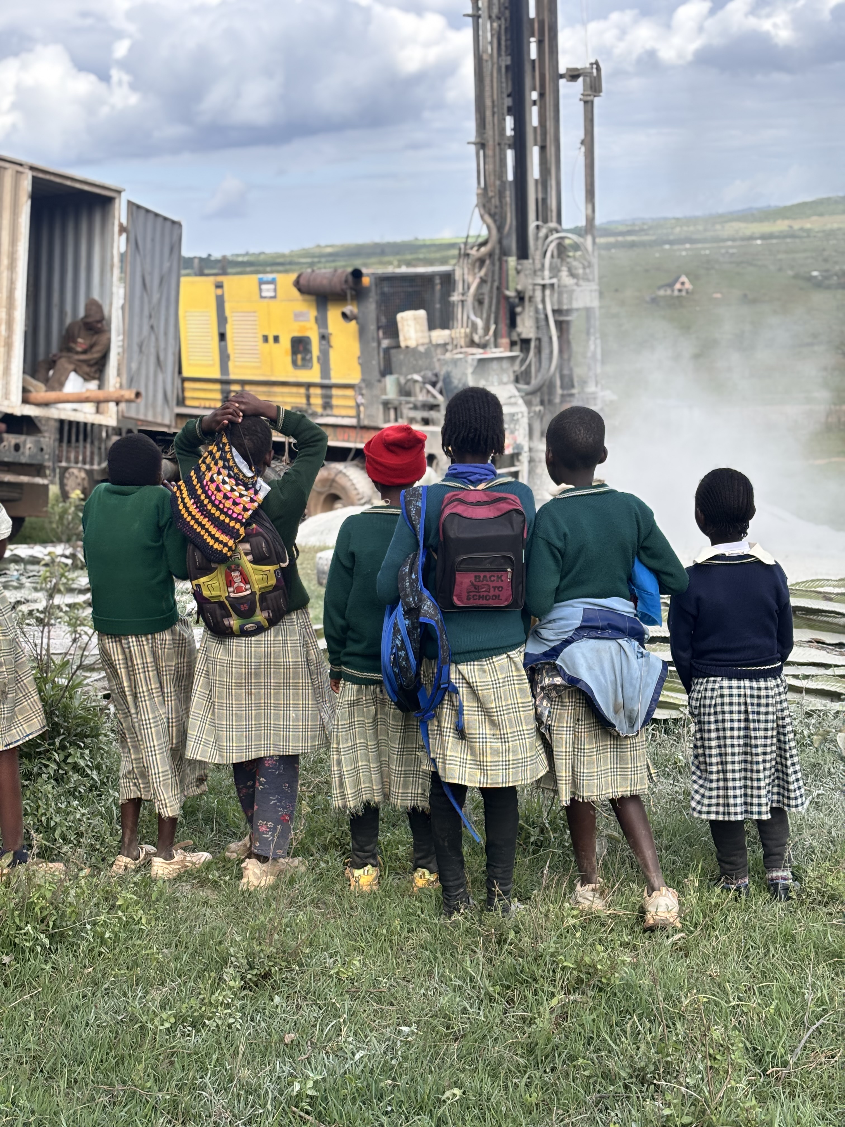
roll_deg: +3.1
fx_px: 1692
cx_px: 422
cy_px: 564
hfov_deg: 28.0
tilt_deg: -8.0
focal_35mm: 52
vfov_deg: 36.8
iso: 32
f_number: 1.6
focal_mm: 5.96
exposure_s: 1/1115
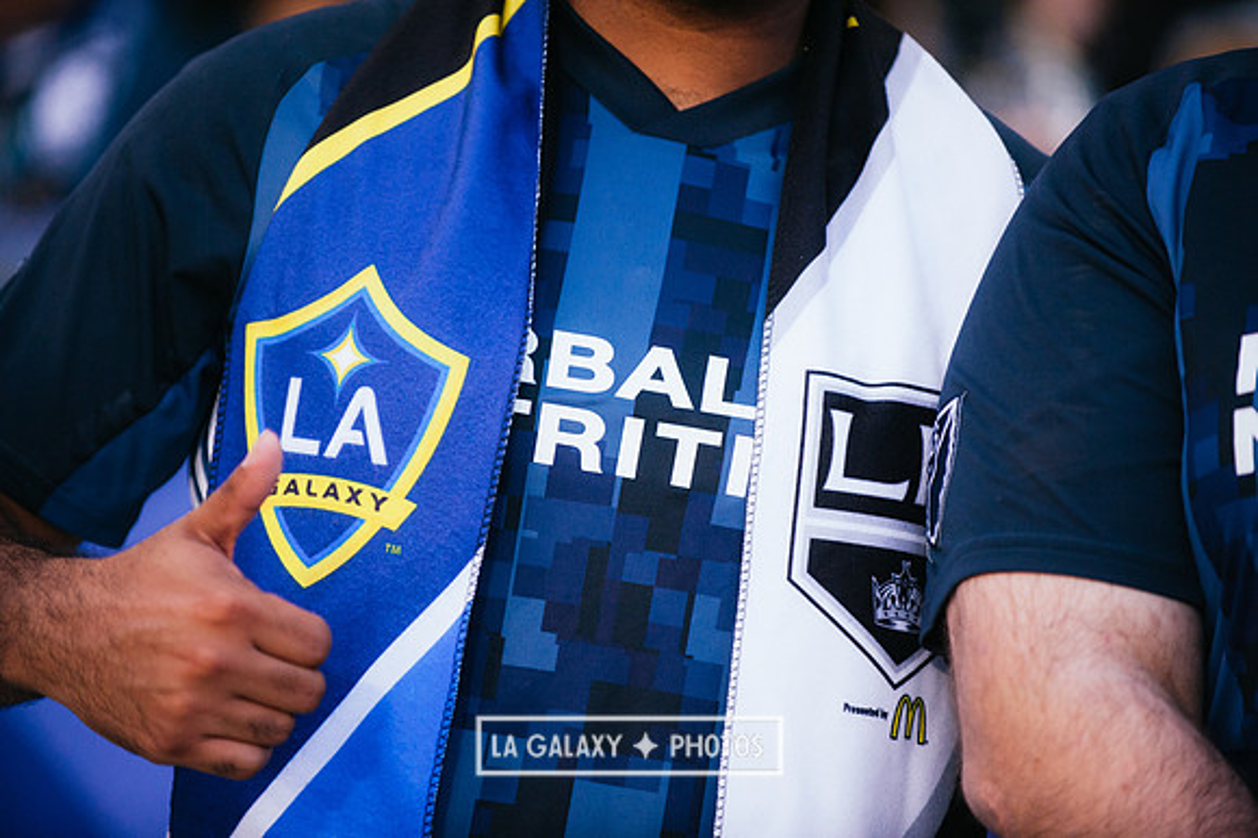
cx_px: 629
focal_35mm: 175
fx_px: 6112
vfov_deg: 7.8
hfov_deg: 11.8
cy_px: 419
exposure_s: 1/1000
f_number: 2.8
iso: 1600
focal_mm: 175
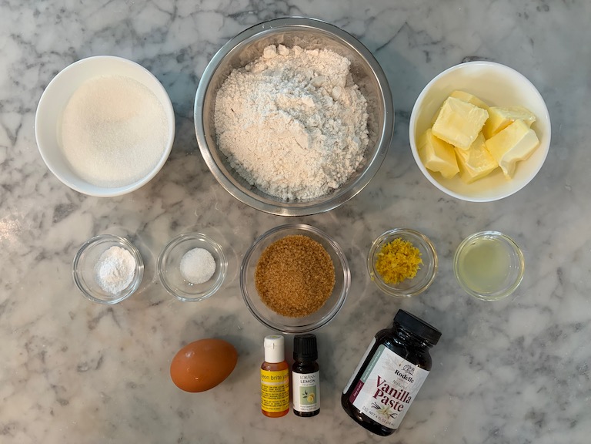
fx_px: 444
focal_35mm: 26
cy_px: 222
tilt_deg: -88.6
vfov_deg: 53.1
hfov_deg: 67.3
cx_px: 296
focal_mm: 5.96
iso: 320
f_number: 1.6
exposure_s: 1/60
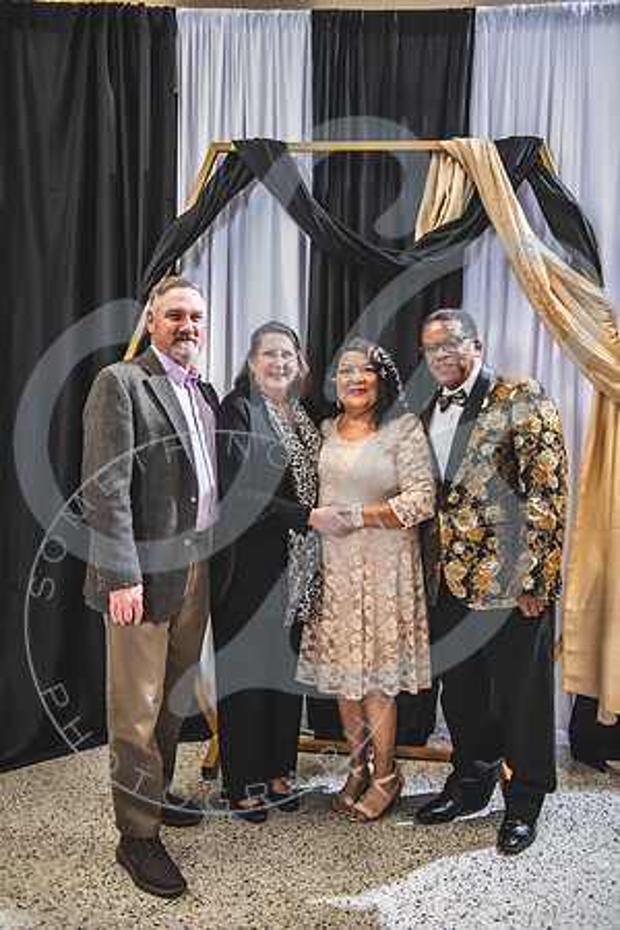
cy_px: 465
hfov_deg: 41.1
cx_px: 310
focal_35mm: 32
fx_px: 827
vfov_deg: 58.7
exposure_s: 1/250
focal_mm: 32
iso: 1600
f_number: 2.8
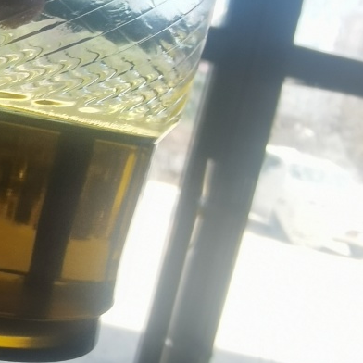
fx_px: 771
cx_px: 8
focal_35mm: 65
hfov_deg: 25.3
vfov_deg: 26.2
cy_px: 98
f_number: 2.2
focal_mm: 2.26
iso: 50
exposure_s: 1/135
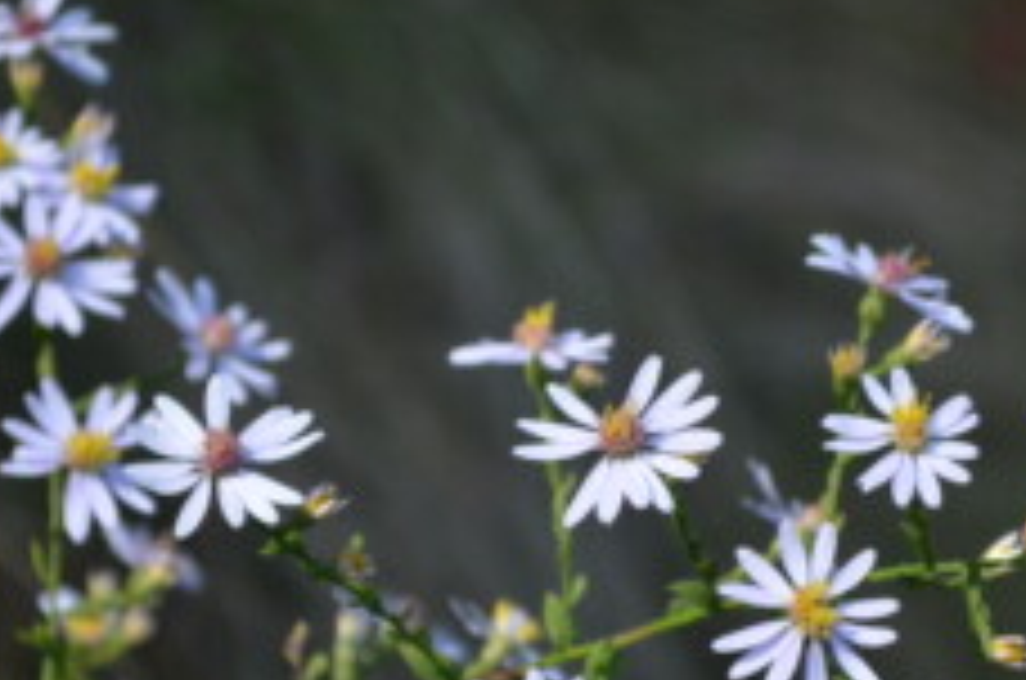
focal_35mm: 164
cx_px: 736
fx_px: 4664
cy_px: 509
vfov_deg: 8.3
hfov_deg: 12.5
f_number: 5.6
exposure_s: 1/1000
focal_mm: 55
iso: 640
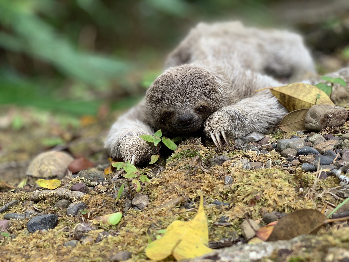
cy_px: 131
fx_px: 524
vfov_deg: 28.0
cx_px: 174
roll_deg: +8.4
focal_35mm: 52
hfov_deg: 36.8
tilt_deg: -11.7
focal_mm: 6
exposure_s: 1/122
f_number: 2.4
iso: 32
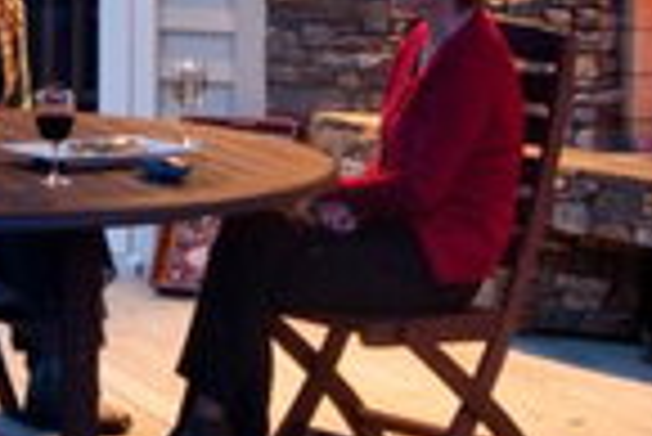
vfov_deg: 9.7
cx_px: 218
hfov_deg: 14.7
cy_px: -110
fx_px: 2520
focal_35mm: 139
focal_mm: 28
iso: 200
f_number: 8
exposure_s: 1/1.25
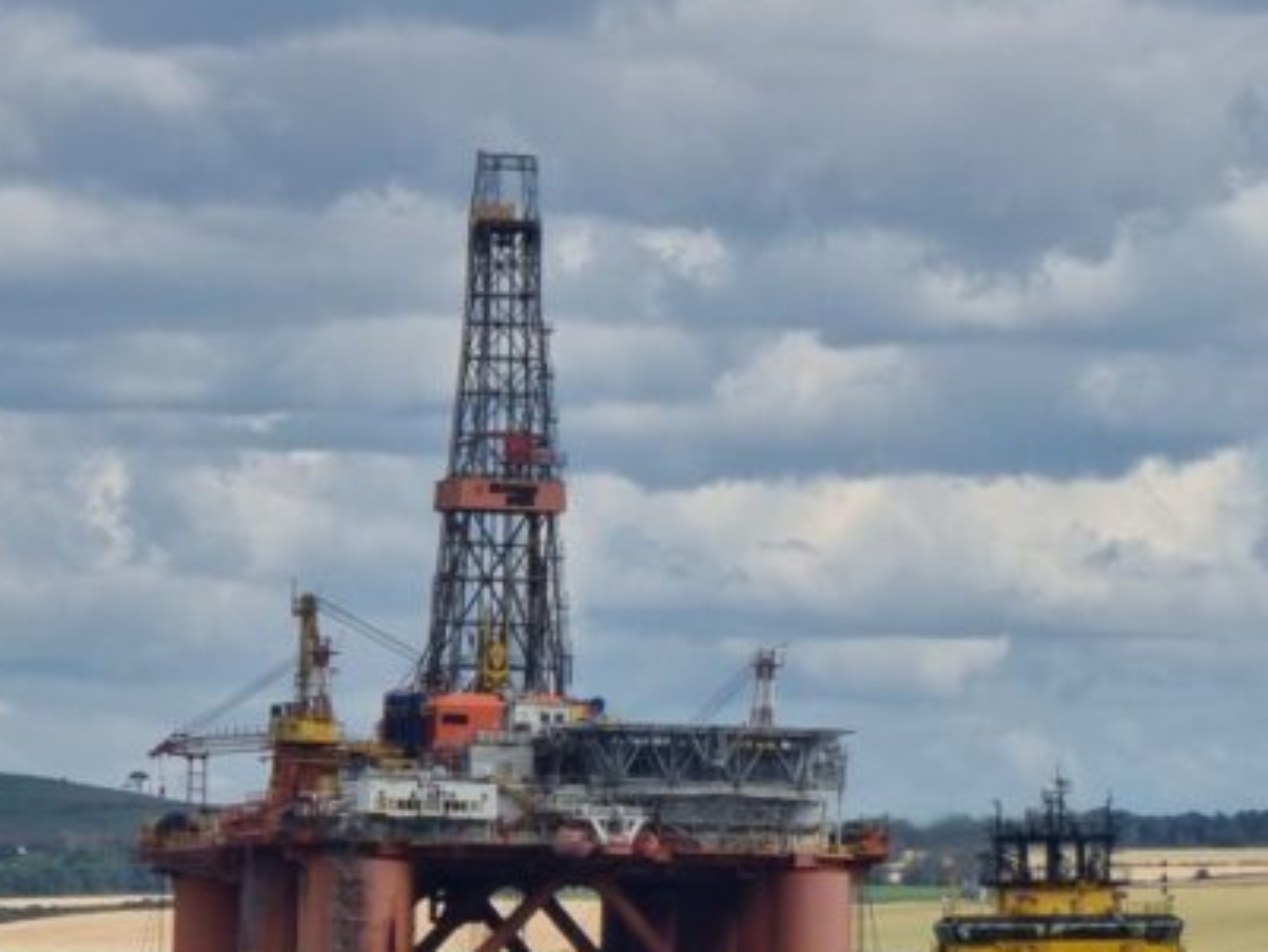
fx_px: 16855
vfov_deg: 3.2
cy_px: 541
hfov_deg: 4.3
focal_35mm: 460
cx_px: 1015
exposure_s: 1/519
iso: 50
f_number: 4.9
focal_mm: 30.6
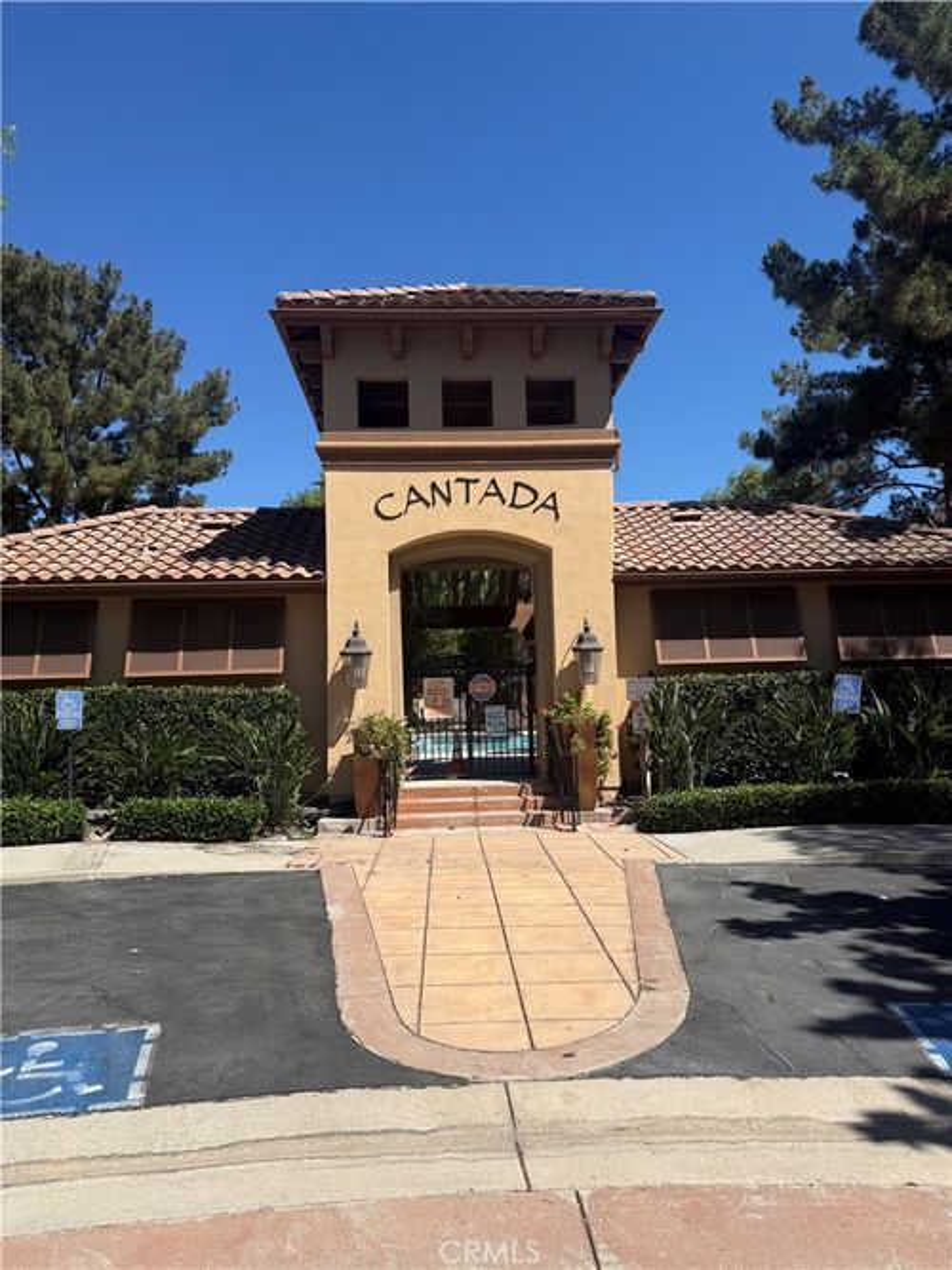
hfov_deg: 56.8
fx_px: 880
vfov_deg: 71.6
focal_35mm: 24
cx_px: 476
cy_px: 635
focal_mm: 6.76
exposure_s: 1/5714
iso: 80
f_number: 1.78
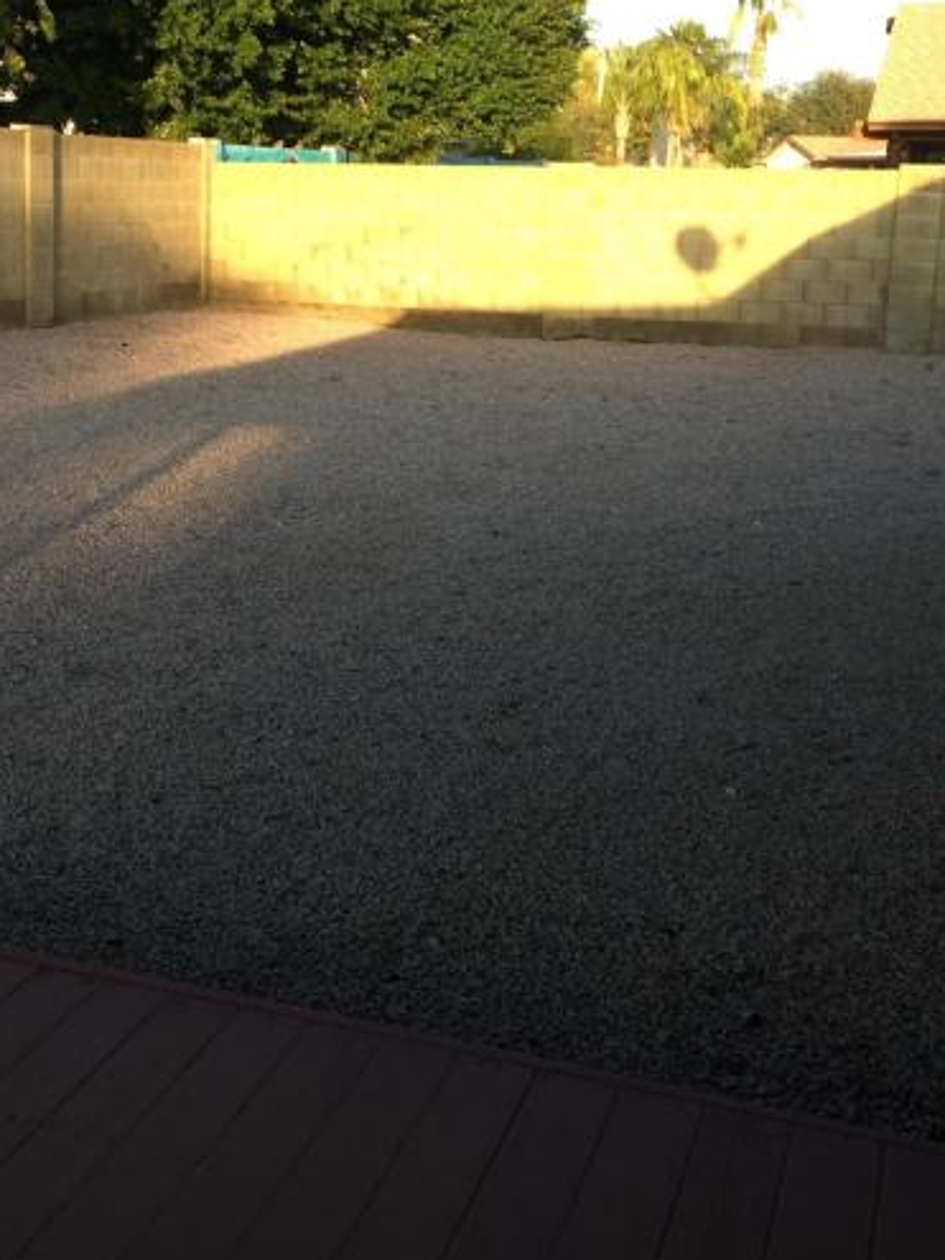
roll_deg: -0.8
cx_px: 359
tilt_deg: -8.9
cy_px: 463
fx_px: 1639
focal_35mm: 45
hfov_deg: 32.0
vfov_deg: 41.7
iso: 32
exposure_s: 1/215
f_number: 2.2
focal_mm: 4.15
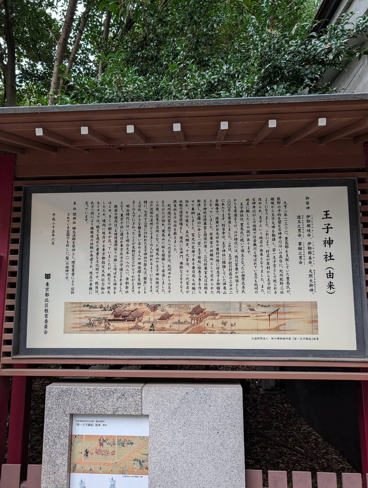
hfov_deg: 56.9
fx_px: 339
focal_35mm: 24
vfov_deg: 71.5
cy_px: 244
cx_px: 184
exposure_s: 1/122
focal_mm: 6.9
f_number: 1.68
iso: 606
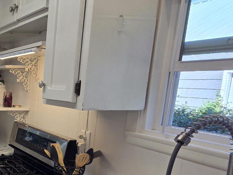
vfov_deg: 35.9
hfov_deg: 35.2
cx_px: -61
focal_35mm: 39
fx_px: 263
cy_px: 134
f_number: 2.2
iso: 100
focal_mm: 2.2
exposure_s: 1/253
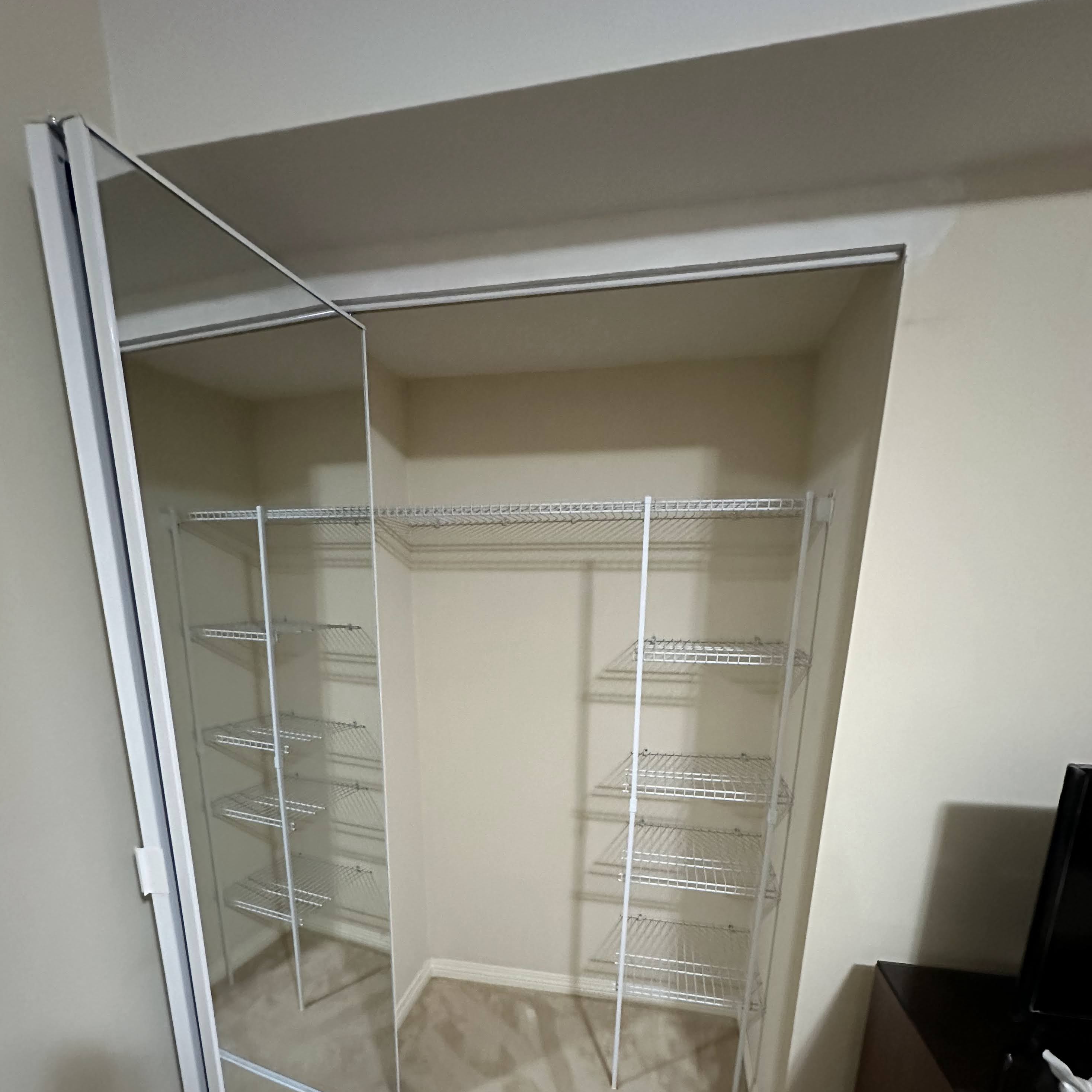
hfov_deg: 83.9
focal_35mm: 17
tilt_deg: -14.9
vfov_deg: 80.5
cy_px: 748
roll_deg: -0.9
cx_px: 530
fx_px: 607
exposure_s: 1/60
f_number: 2.2
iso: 1250
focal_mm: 2.22
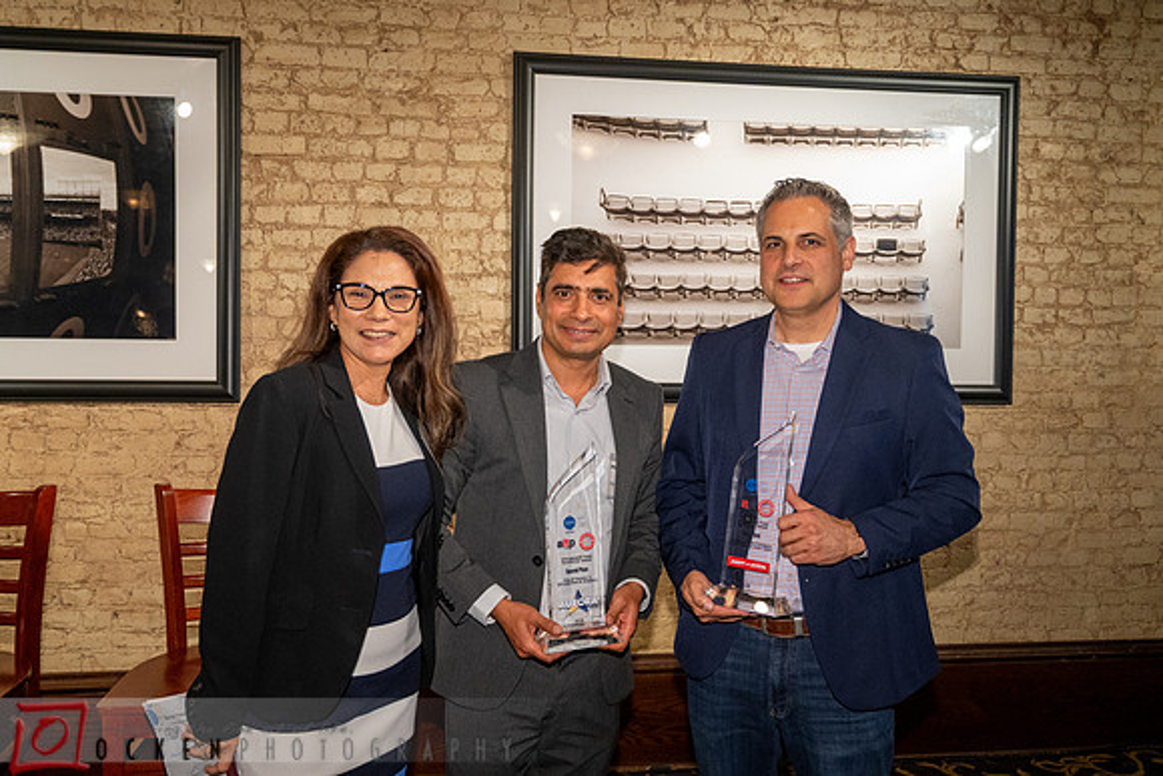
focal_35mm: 32
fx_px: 1036
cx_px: 582
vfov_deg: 41.1
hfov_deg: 58.6
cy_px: 388
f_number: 4
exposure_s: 1/200
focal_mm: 32
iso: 3200
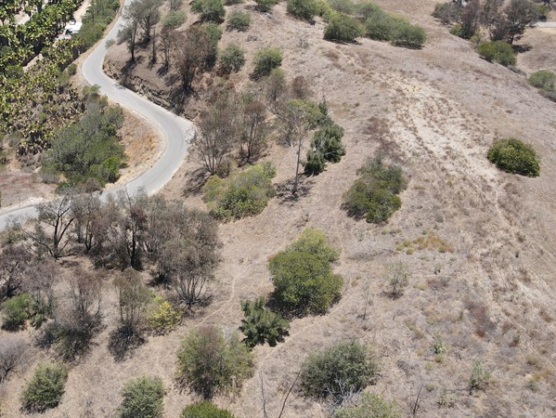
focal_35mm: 41
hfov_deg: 44.8
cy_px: 73
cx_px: 166
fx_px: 659
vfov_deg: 33.9
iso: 110
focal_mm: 4.5
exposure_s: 1/500
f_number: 2.8
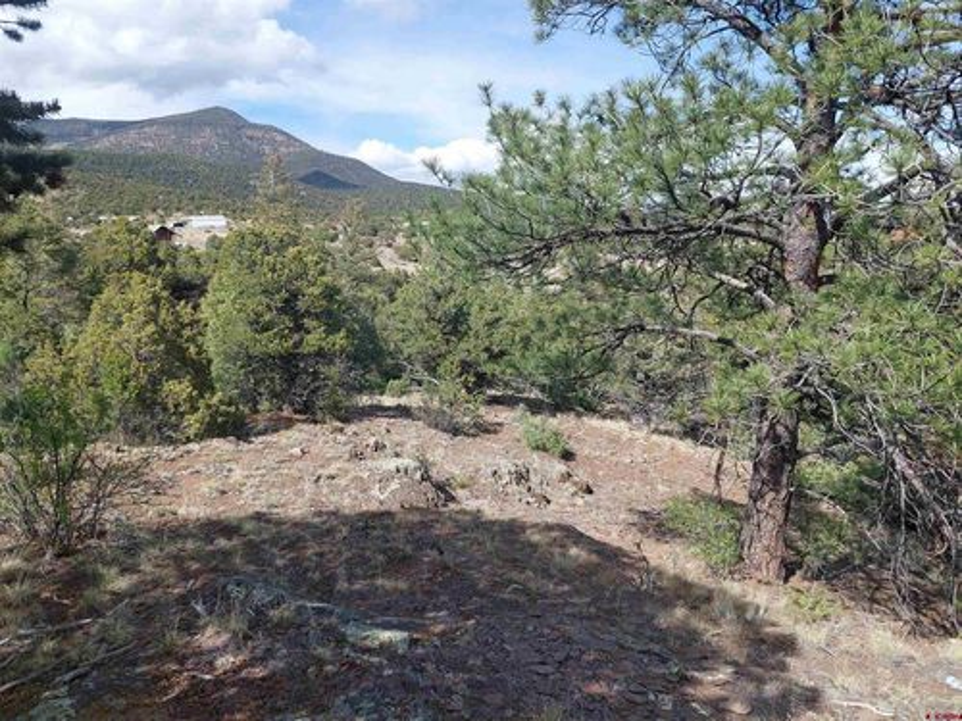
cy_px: 360
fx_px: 667
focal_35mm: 24
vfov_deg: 56.8
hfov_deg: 71.6
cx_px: 481
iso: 40
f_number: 1.8
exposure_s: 1/1278
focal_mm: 5.23
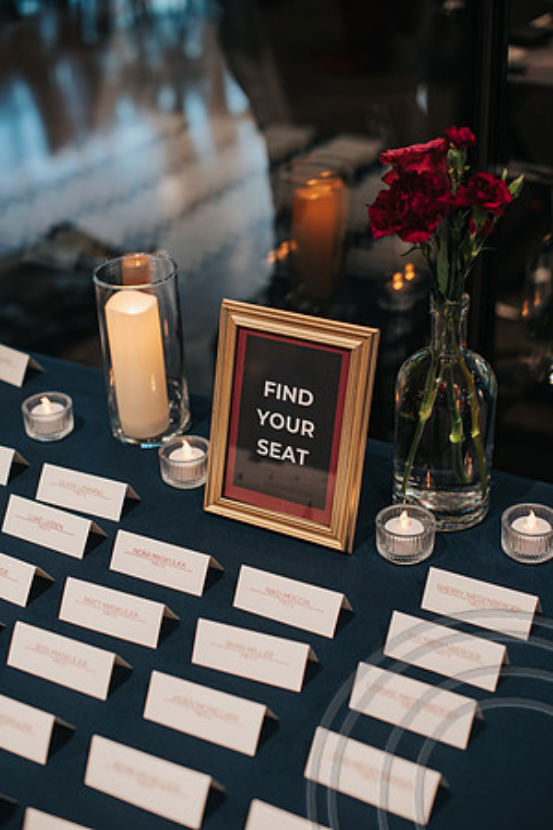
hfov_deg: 27.0
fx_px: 1152
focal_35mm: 50
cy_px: 415
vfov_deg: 39.6
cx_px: 276
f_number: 2.8
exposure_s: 1/200
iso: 900
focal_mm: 50
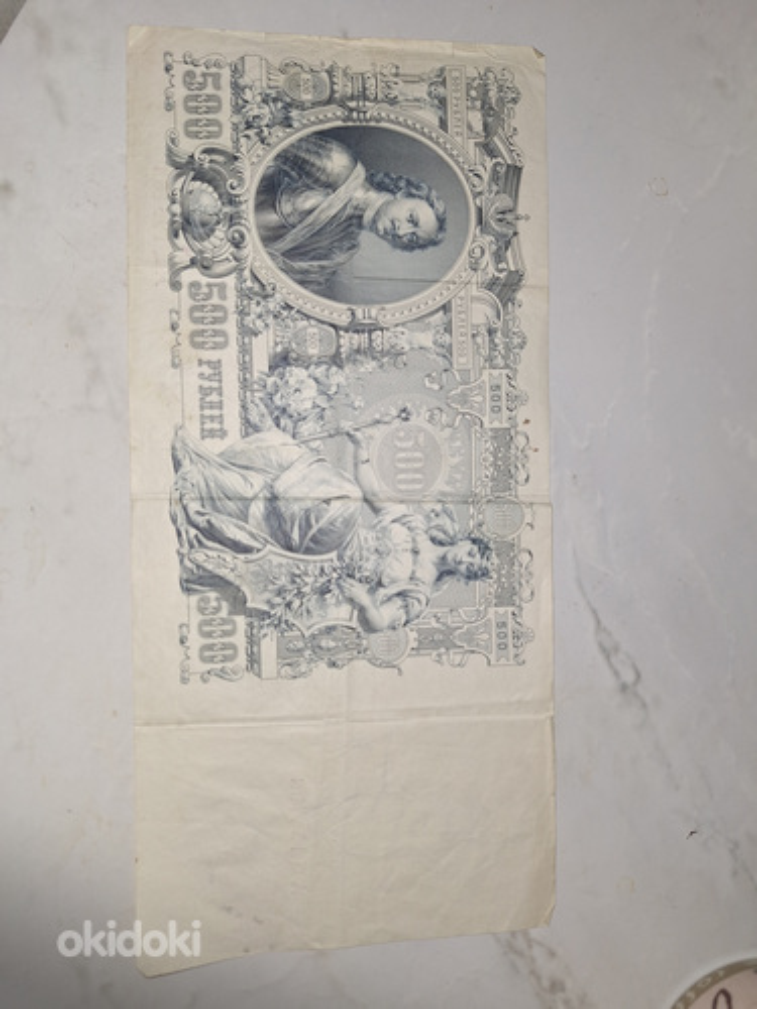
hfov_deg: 58.9
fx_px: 671
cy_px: 504
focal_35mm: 23
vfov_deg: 73.9
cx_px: 378
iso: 40
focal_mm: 5.54
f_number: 1.8
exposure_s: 1/114
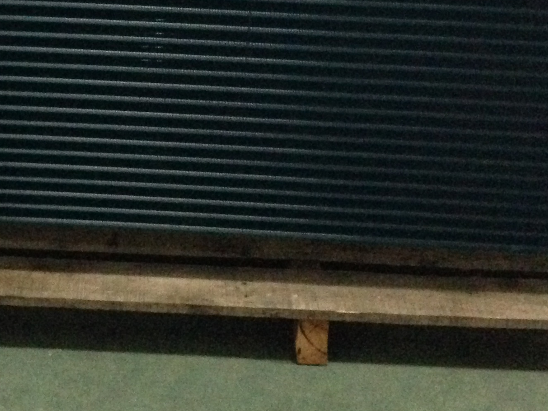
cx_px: 113
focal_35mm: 81
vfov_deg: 17.8
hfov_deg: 23.8
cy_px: 4
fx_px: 1282
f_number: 2.4
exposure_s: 1/15
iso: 800
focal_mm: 4.12
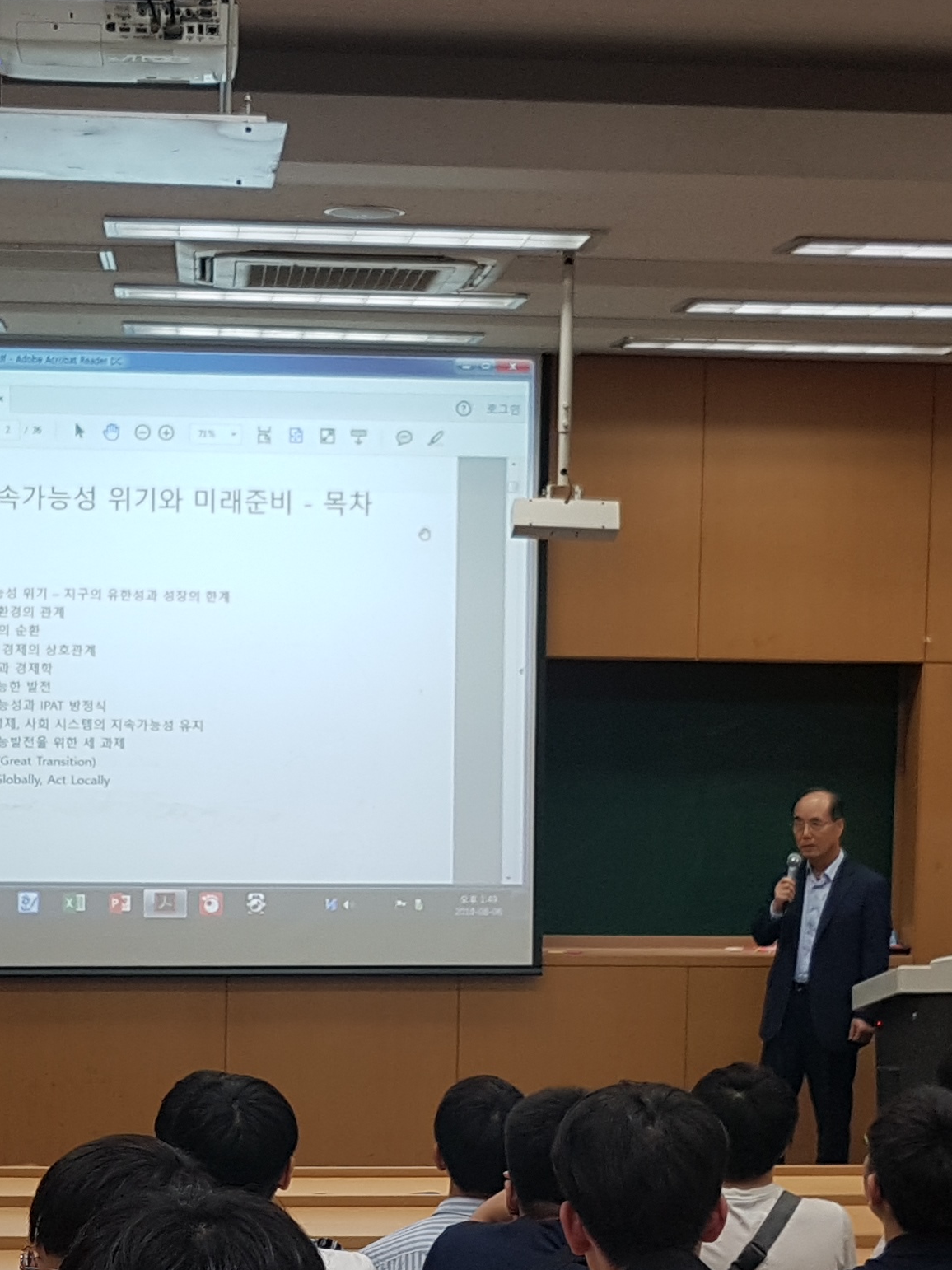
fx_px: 2494
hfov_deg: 21.6
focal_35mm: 68
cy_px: 714
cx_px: 364
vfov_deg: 28.5
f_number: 1.7
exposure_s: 1/60
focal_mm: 4.2
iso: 40
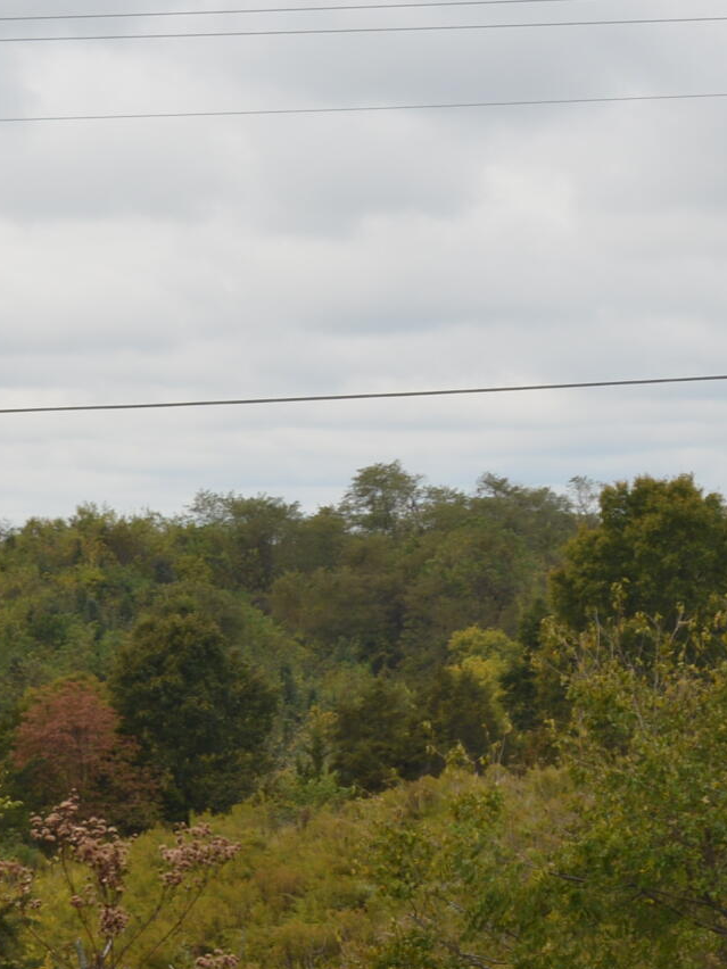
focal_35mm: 142
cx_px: 746
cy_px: 579
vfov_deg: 13.9
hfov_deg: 10.4
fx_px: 3976
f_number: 6.3
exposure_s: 1/200
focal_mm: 28
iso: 100
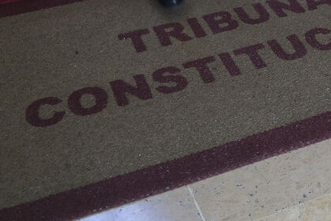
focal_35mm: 71
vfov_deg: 18.4
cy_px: -26
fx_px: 653
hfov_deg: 26.3
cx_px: 364
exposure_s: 1/160
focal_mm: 20
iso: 1250
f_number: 2.8
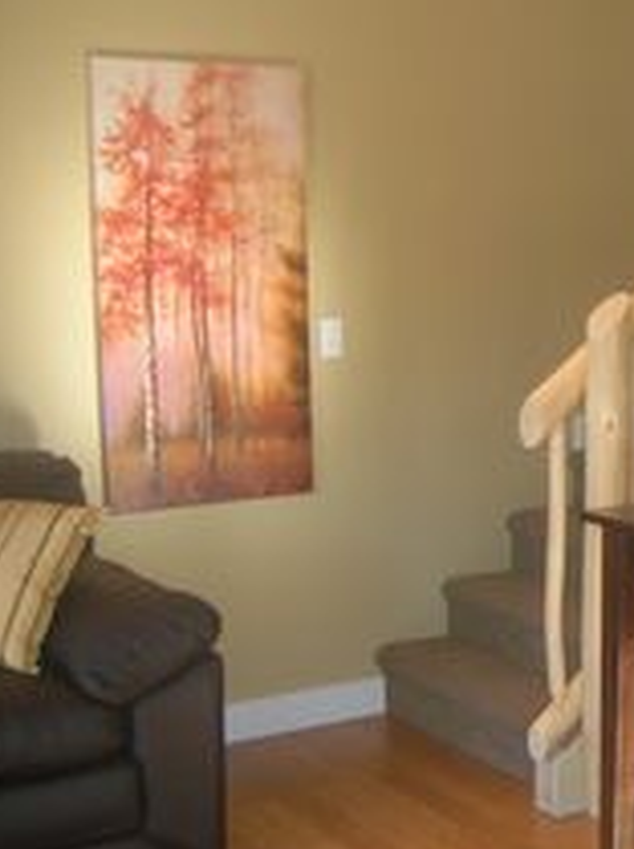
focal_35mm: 60
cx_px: 719
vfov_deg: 32.2
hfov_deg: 22.8
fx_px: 1470
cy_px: 447
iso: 50
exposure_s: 1/30
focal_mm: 5.7
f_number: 2.9
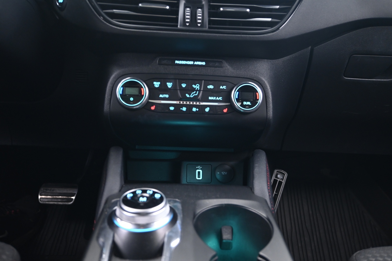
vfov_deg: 43.6
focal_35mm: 30
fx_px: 327
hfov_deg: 61.9
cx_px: 196
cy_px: 130
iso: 1000
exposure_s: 1.3
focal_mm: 20
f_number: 3.8
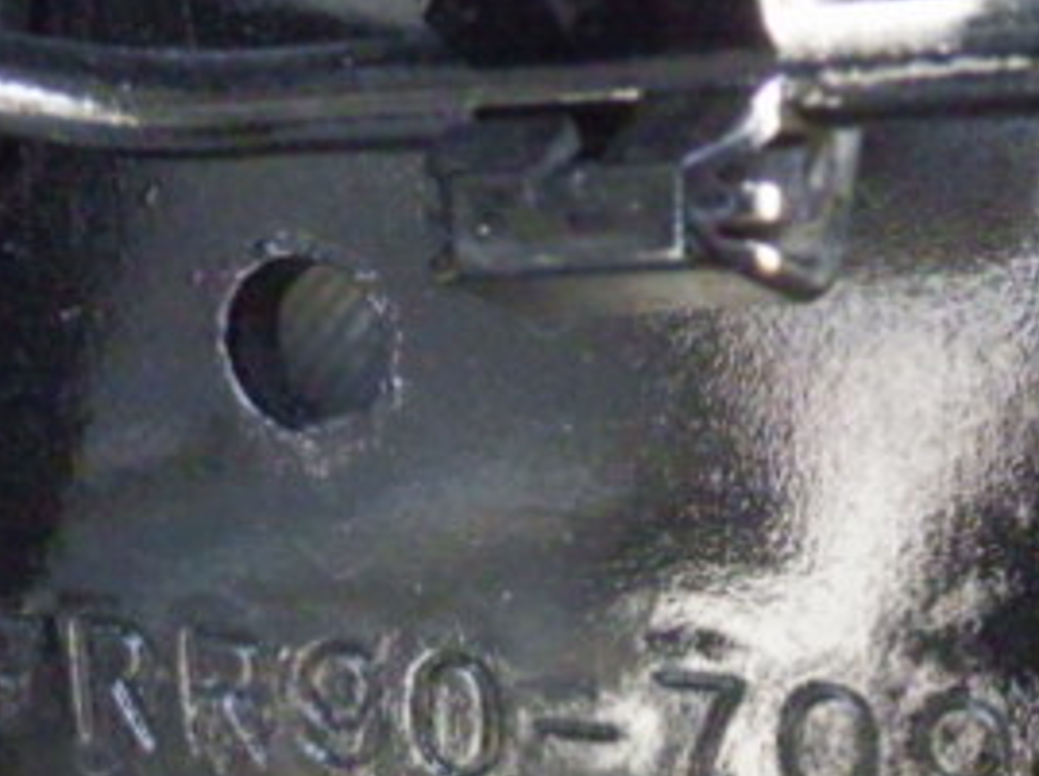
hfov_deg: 24.0
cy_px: 857
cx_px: 730
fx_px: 2428
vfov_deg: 17.5
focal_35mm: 81
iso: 1000
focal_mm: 6.1
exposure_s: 1/50
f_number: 3.8
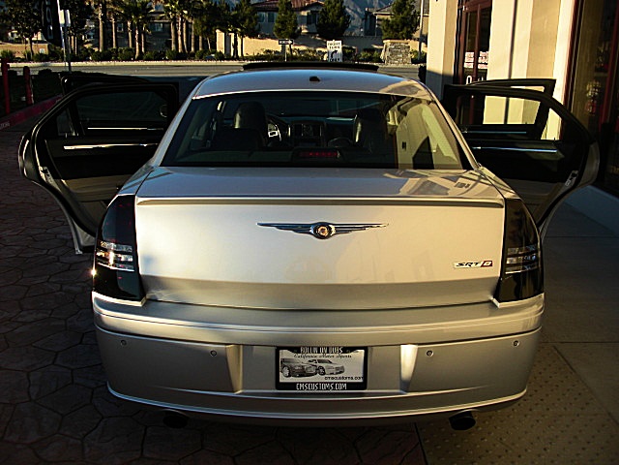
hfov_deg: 51.4
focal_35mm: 36
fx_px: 644
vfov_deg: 39.7
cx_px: 310
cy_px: 232
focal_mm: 6.3
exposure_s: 1/640
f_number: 2.8
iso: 50
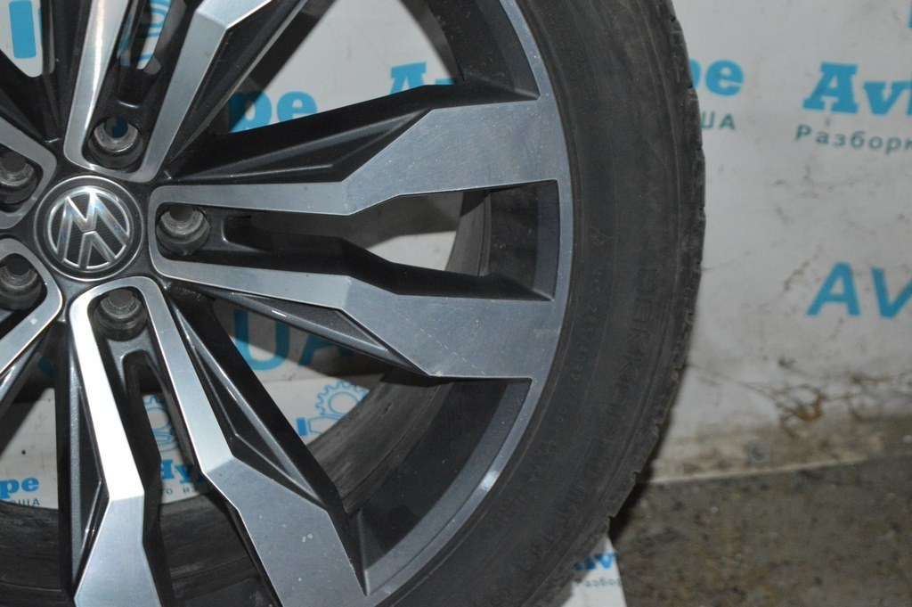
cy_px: 304
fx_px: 2088
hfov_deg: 24.6
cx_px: 456
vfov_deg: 16.5
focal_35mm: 82
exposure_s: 1/60
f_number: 5.6
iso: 3200
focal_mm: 55
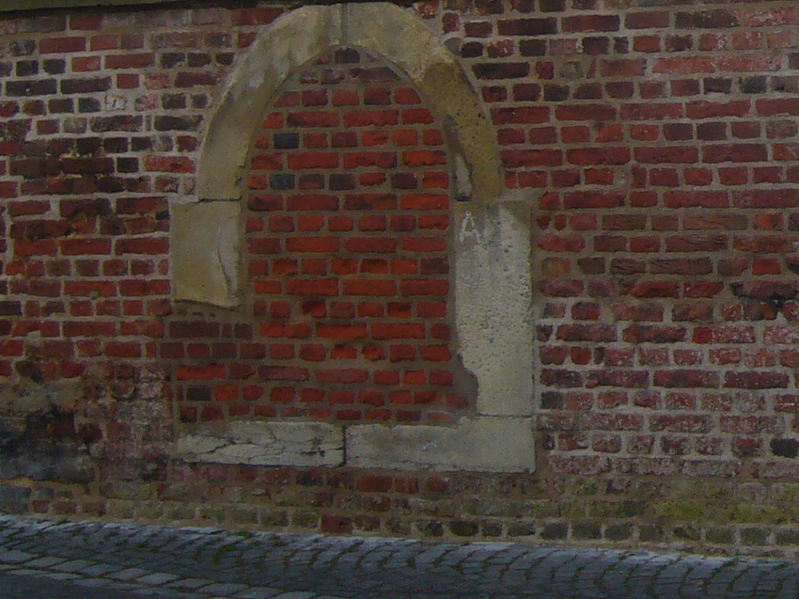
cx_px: 990
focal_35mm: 116
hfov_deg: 16.2
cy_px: -19
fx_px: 2677
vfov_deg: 12.6
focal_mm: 5.8
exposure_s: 1/80
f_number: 2.8
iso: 80
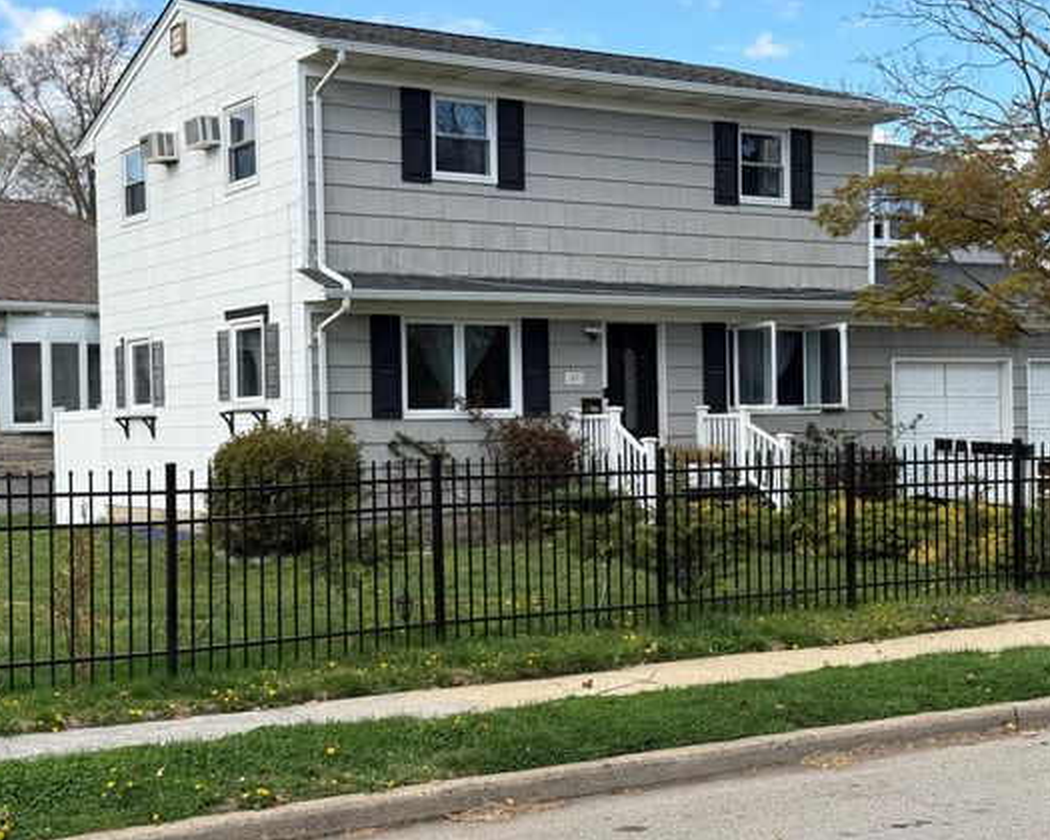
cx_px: 502
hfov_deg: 35.4
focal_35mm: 53
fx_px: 1647
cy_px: 441
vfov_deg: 28.6
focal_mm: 6.76
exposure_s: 1/1575
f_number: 1.78
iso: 64
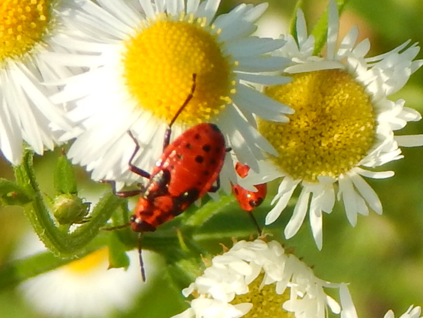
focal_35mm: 85
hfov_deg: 23.0
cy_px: 159
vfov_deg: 17.4
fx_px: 1039
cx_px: 212
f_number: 4.3
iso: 125
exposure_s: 1/800
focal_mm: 15.3
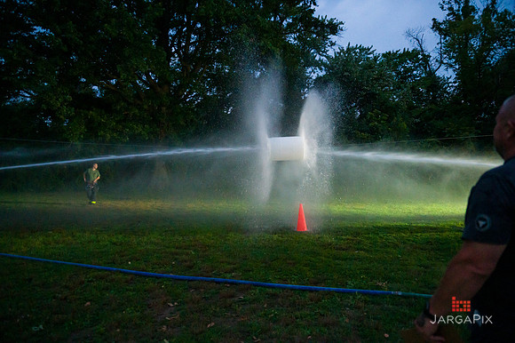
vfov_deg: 53.1
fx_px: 343
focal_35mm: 24
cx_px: 258
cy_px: 172
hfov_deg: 73.8
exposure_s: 1/200
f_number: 3.2
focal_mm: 24
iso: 6400
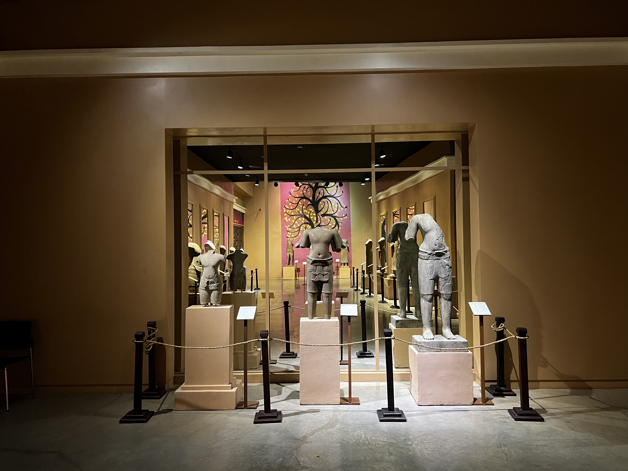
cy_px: 236
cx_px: 314
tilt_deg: +1.5
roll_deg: +1.1
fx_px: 472
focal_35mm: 26
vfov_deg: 53.1
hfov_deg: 67.3
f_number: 1.5
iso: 500
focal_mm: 5.7
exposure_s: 1/33
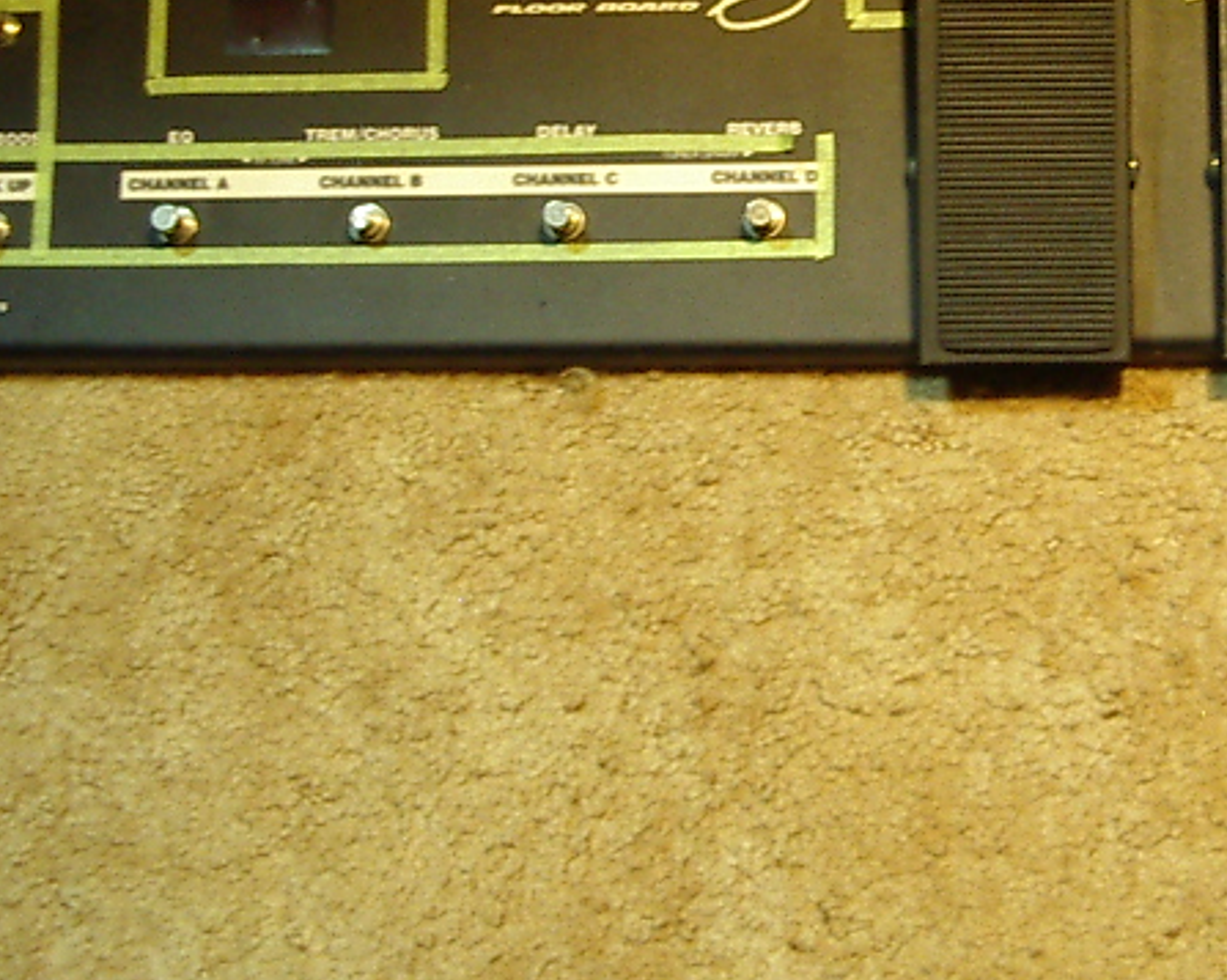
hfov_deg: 22.2
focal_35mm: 85
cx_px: 974
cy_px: 189
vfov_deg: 17.9
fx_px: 3085
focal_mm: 5.8
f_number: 2.6
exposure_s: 1/6
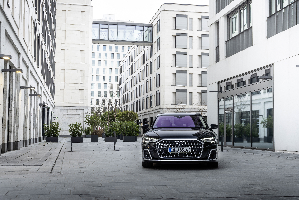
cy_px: 100
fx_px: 424
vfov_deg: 26.5
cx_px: 150
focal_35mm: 51
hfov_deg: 38.9
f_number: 6.3
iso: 200
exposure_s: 1/8
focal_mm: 51
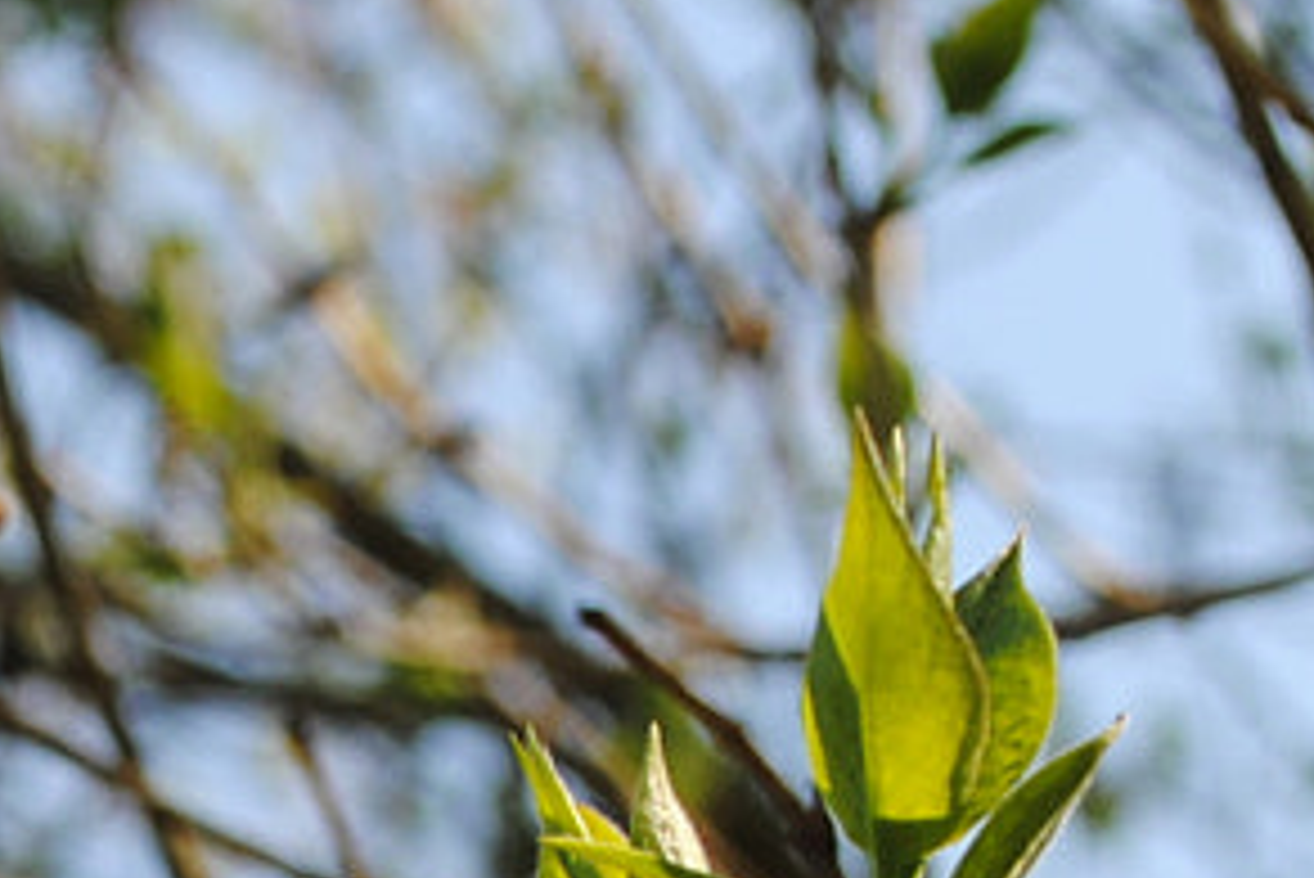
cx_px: -292
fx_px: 9020
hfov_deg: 8.2
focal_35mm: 247
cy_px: 1583
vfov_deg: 5.5
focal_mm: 30
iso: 100
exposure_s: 1/160
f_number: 6.3
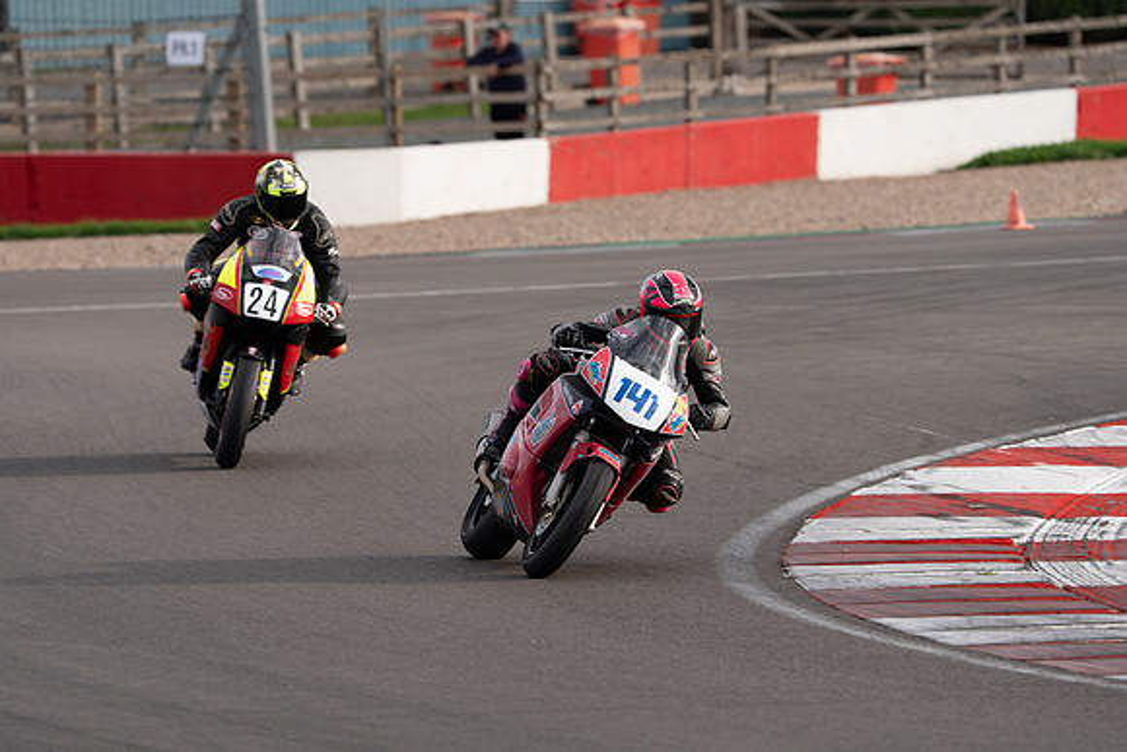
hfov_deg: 5.8
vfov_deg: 3.8
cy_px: 376
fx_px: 11205
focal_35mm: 358
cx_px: 499
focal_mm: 321
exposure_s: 1/400
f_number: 5.6
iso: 160
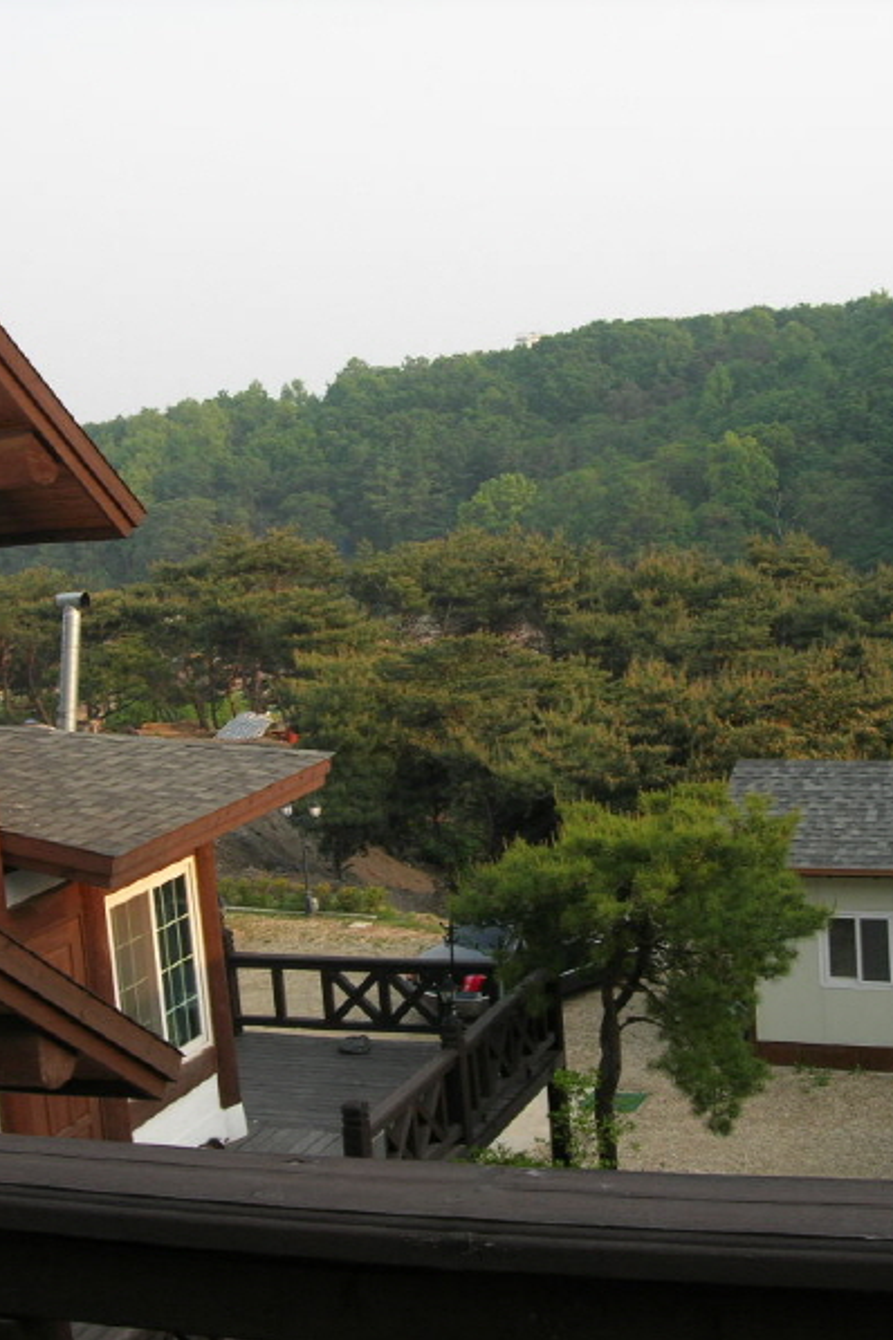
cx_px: 442
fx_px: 1972
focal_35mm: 53
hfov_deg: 25.5
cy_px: 671
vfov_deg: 37.5
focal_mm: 7.8
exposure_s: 1/118
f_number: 4.8
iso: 64
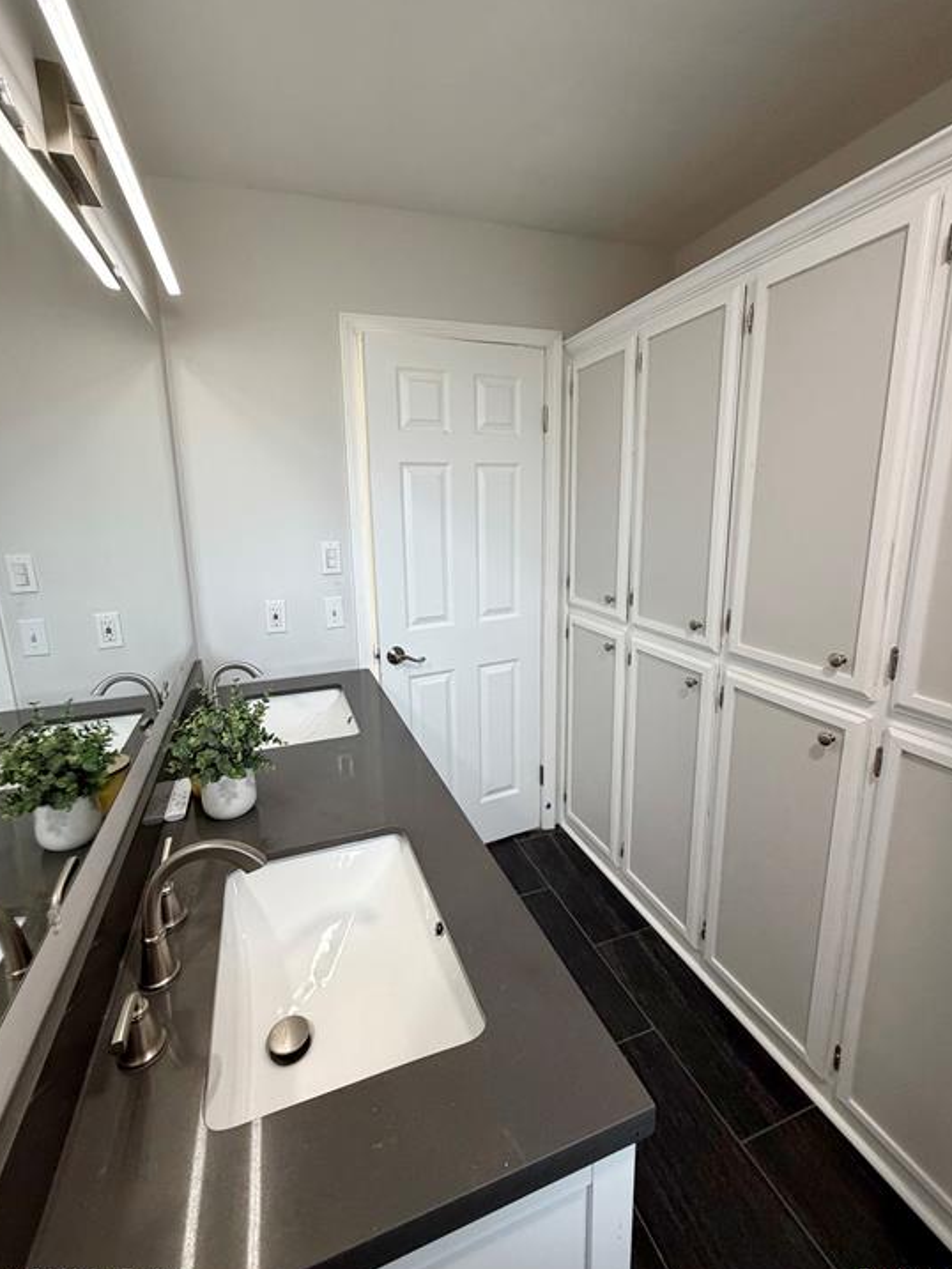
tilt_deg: -10.8
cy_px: 614
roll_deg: +1.2
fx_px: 550
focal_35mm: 15
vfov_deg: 98.1
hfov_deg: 81.7
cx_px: 455
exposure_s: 1/121
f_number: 2.2
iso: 320
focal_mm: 2.22
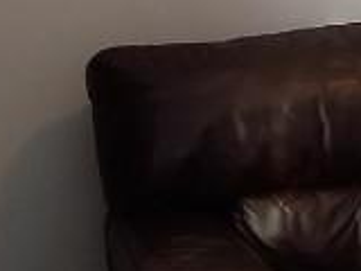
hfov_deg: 10.9
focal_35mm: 160
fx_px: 1669
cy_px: -149
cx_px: 803
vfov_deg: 9.0
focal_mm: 4.6
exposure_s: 1/49
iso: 160
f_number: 2
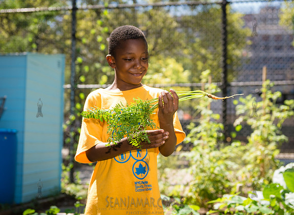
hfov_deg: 32.7
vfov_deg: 24.3
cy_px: 112
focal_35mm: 59
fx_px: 500
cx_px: 135
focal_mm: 50
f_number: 3.5
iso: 160
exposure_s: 1/400
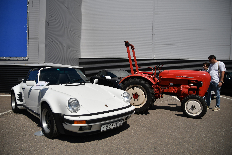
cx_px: 116
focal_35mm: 25
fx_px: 161
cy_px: 78
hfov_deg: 71.5
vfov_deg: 51.3
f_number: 2.8
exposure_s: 1/8000
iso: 100
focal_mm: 17
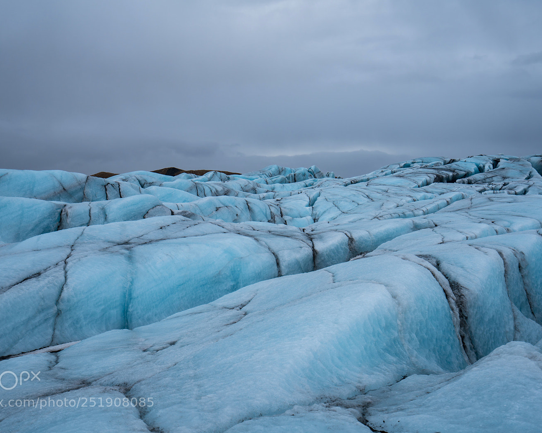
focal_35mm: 40
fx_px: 642
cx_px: 268
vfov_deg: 37.3
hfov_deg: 45.8
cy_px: 215
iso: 100
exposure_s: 1/400
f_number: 4
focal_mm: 35
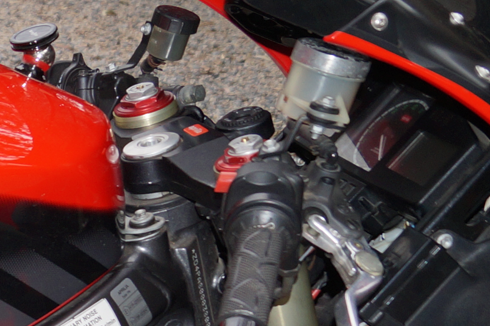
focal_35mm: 142
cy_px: 559
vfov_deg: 9.3
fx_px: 1931
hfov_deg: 12.4
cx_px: -555
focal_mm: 20
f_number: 4
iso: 160
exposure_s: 1/160
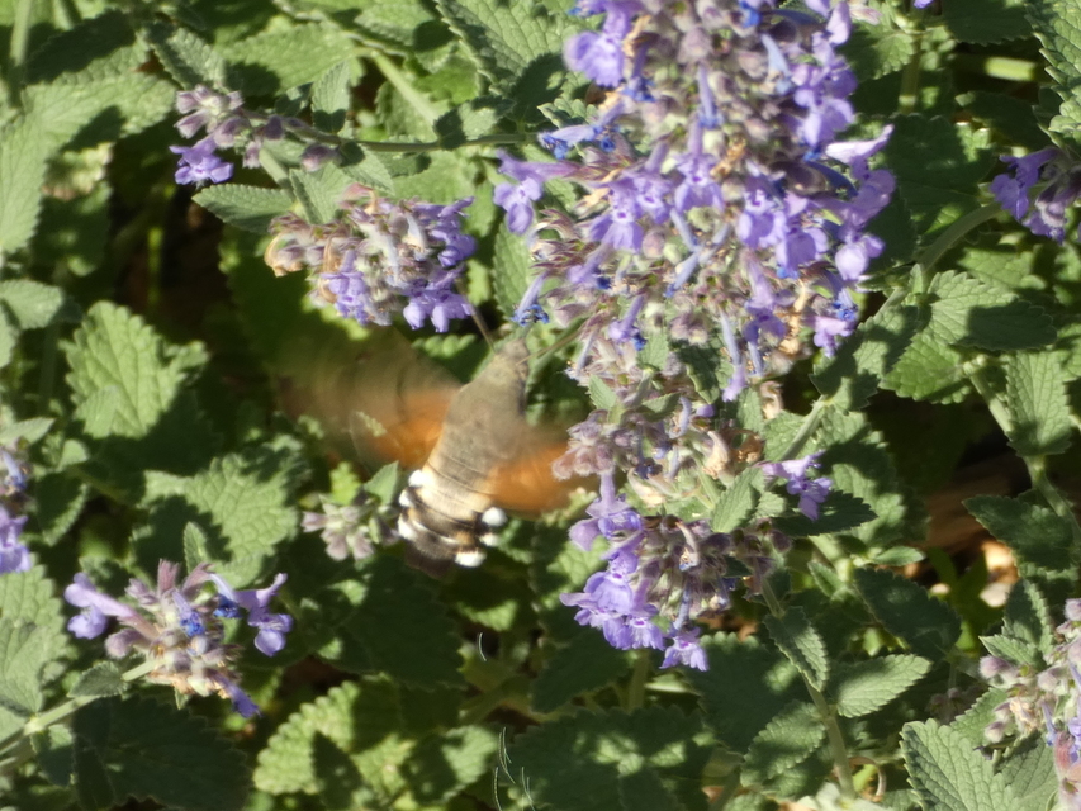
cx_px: 540
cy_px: 406
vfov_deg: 10.3
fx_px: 4498
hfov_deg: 13.7
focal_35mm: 144
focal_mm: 25.8
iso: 80
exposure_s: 1/80
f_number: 5.3
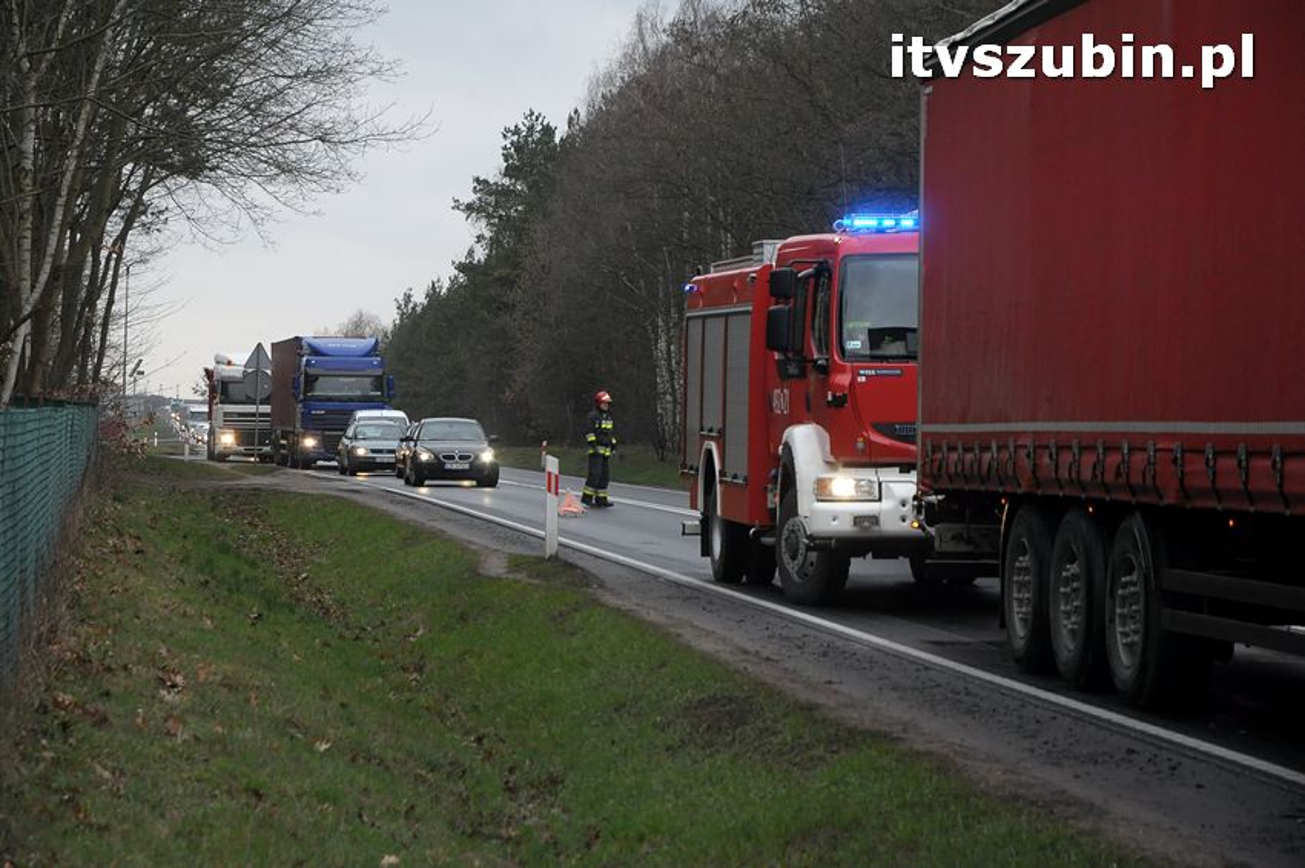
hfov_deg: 19.5
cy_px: 434
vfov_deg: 13.0
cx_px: 652
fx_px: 3803
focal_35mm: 105
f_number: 6.3
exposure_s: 1/640
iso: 1000
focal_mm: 70
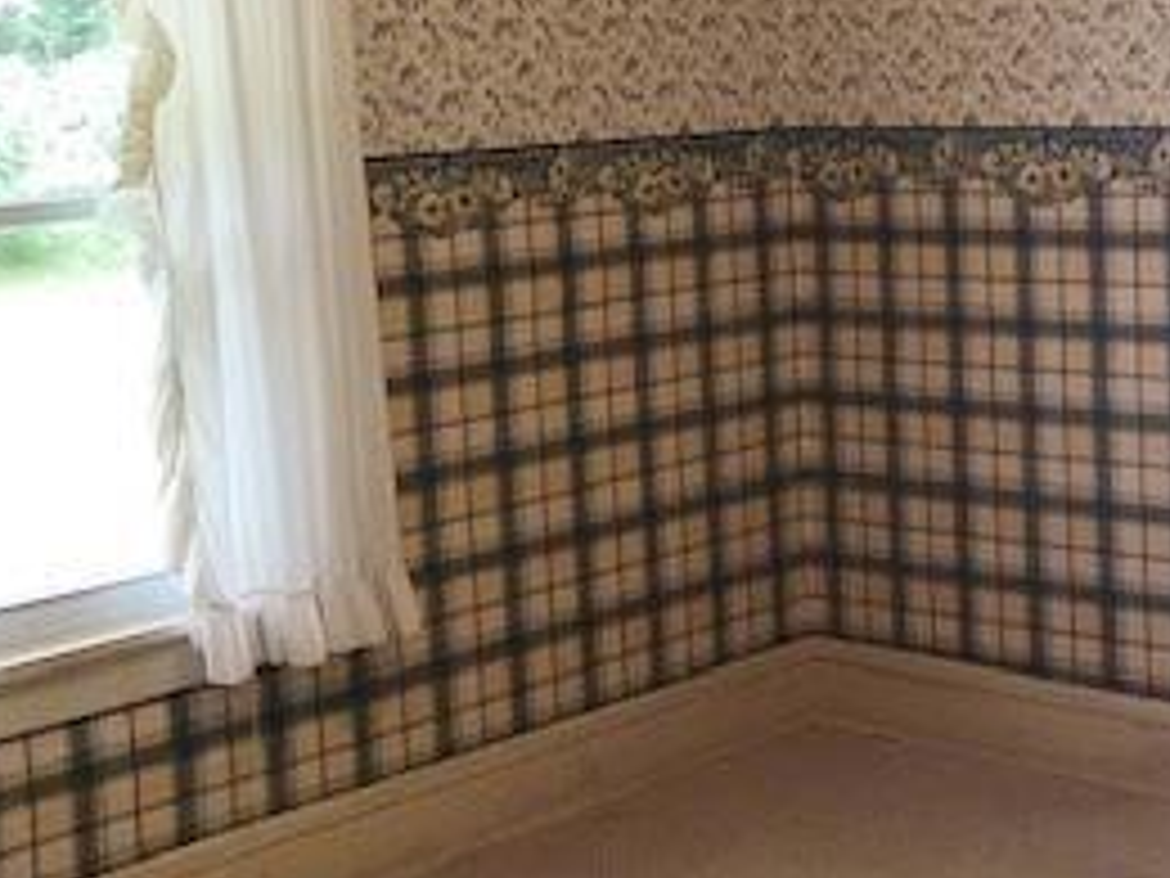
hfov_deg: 27.4
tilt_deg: -6.6
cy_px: 306
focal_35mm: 69
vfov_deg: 21.2
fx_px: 2332
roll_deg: +2.1
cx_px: 981
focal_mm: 3.99
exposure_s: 1/30
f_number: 1.8
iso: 25
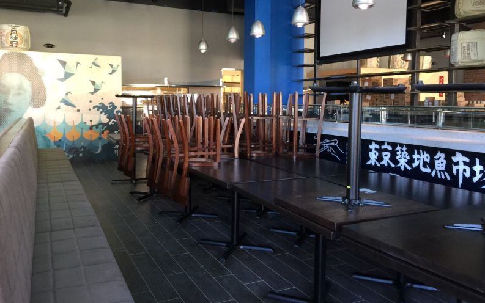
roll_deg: +0.5
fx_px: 410
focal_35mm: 31
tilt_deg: -2.1
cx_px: 244
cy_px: 123
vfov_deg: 40.5
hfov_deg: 61.2
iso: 64
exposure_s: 1/15
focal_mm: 4.15
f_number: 2.2
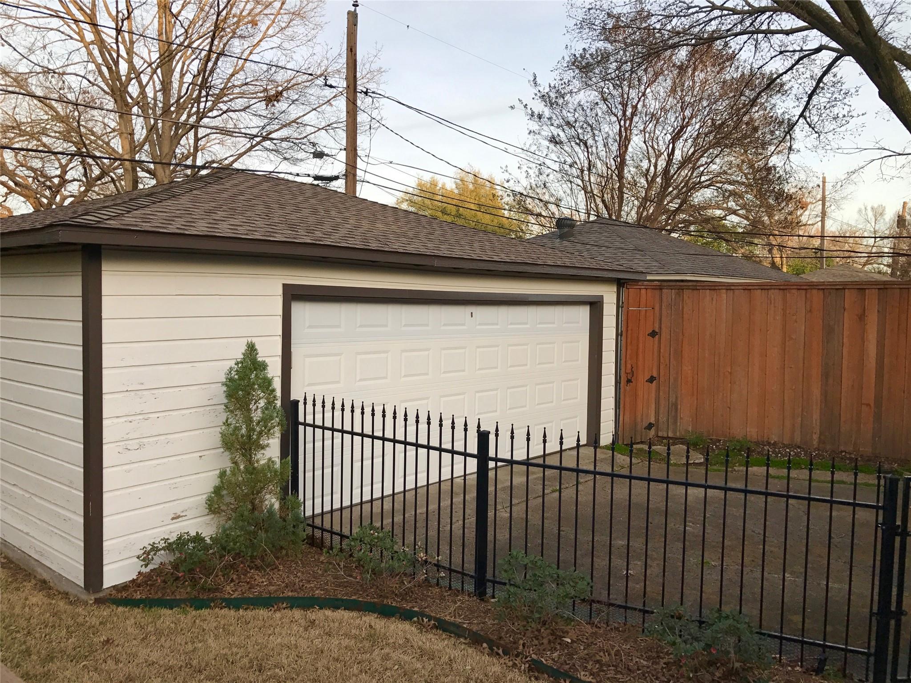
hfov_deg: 63.4
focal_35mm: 28
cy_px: 342
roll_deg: -1.4
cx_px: 456
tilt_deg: -3.0
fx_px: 737
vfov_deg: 49.7
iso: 20
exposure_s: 1/486
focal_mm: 3.99
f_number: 1.8
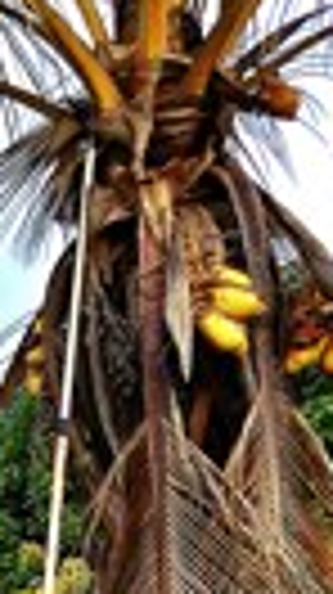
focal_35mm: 106
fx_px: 1668
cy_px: 608
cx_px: -904
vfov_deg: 19.5
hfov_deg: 8.1
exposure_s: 1/182
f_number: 1.7
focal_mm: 6.3
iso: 12
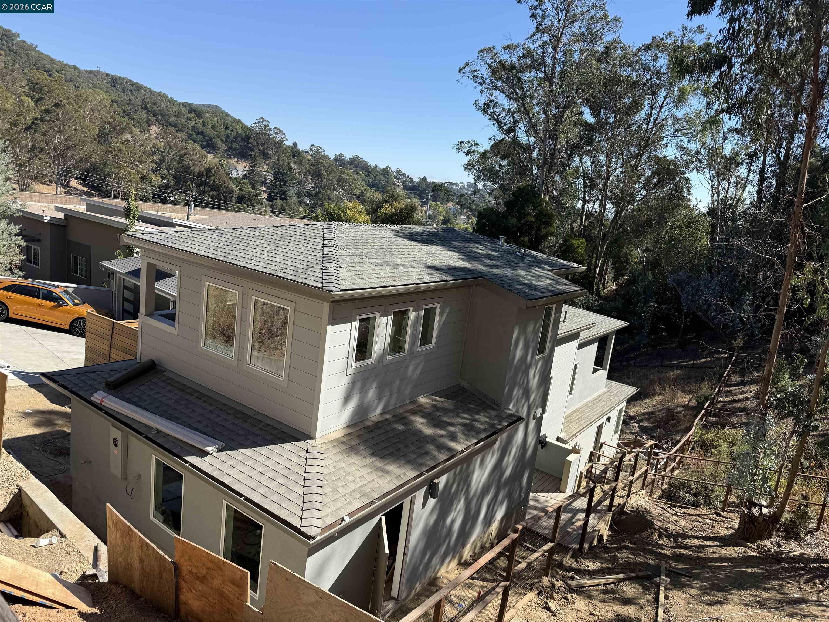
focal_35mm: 24
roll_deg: -7.3
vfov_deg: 56.8
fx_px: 575
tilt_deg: -10.5
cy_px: 311
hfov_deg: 71.6
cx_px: 414
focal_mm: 6.76
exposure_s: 1/2703
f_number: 1.78
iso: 80
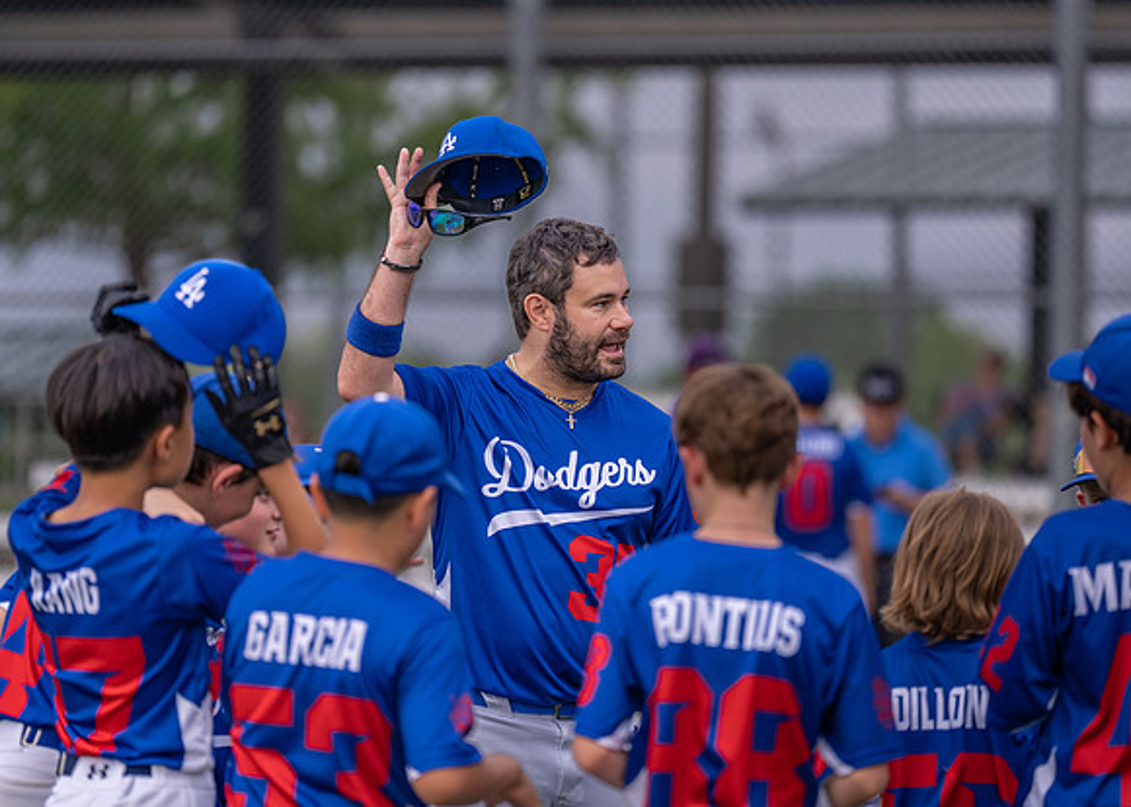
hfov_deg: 9.5
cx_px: 566
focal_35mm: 213
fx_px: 6835
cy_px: 404
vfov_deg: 6.8
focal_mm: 200
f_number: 2.8
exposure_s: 1/800
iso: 100
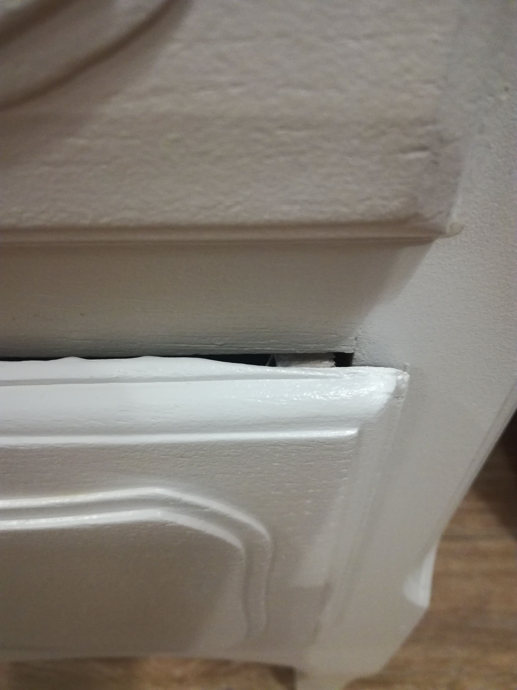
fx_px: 538
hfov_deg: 51.4
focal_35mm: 27
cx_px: 258
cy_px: 345
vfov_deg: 65.3
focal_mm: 3.79
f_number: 2
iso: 500
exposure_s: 1/20
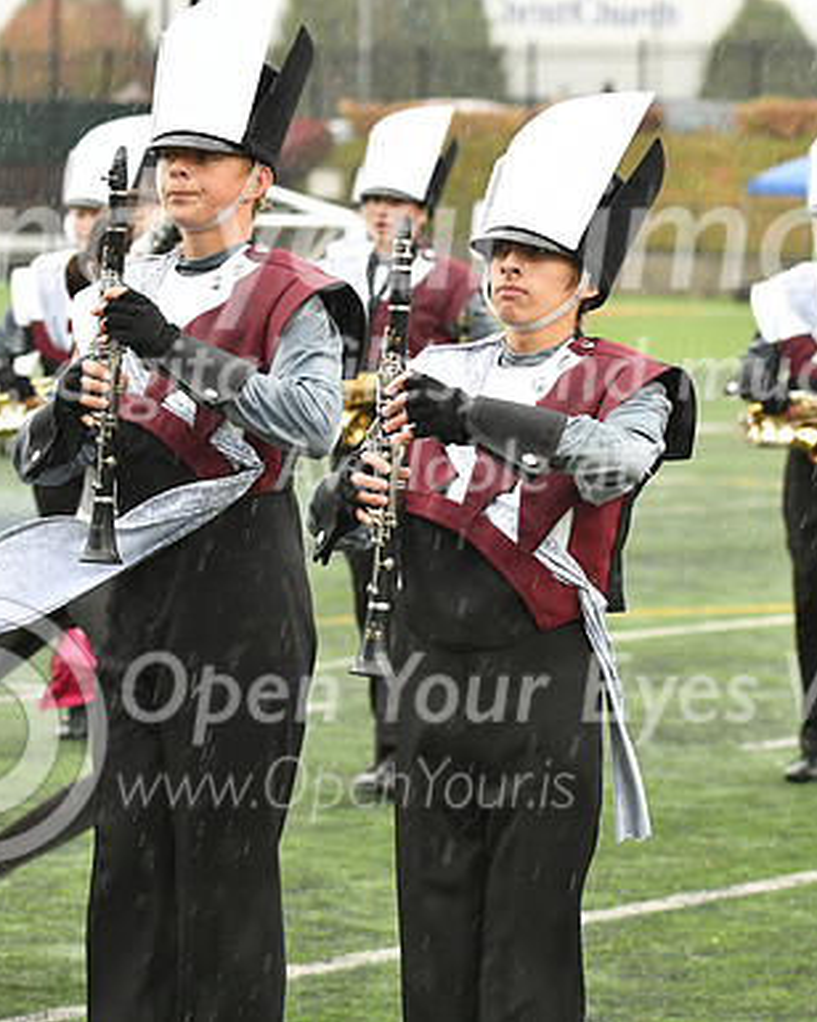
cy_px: 511
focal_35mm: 208
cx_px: 456
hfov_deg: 7.4
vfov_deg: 9.3
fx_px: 6287
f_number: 4
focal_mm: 98
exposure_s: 1/320
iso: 1000
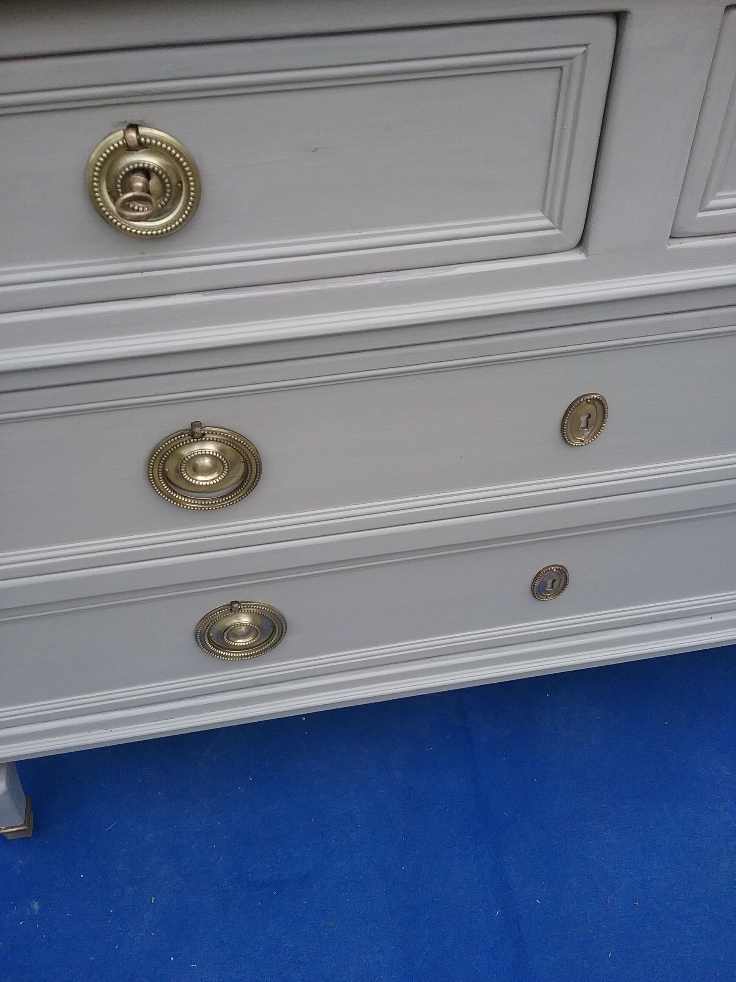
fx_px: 879
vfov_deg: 58.4
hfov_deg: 45.4
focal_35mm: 31
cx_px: 368
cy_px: 491
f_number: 2.2
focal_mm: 3.3
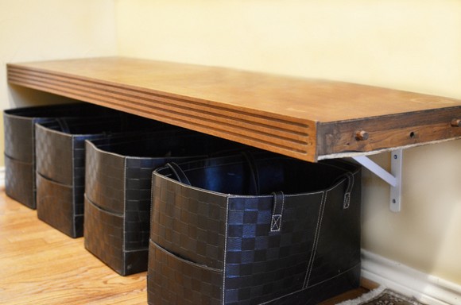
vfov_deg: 25.6
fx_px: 671
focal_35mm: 52
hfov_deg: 37.9
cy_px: 152
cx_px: 230
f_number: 2.8
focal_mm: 35
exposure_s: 1/40
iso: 1250
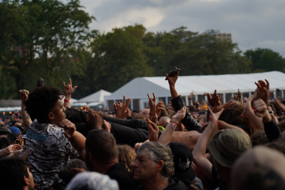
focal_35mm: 103
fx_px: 815
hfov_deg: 19.8
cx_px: 142
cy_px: 95
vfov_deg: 13.3
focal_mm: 103
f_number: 4.5
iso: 100
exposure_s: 1/160
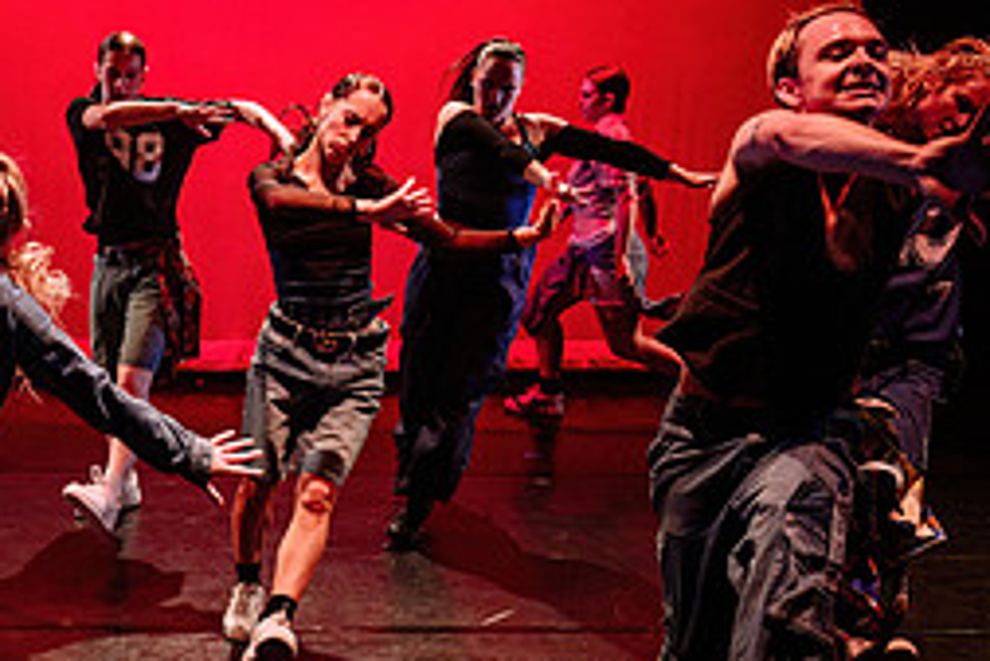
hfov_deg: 35.0
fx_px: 1513
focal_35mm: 55
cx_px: 188
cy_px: 413
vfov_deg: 24.6
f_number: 2.8
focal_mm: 24
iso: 2500
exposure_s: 1/300
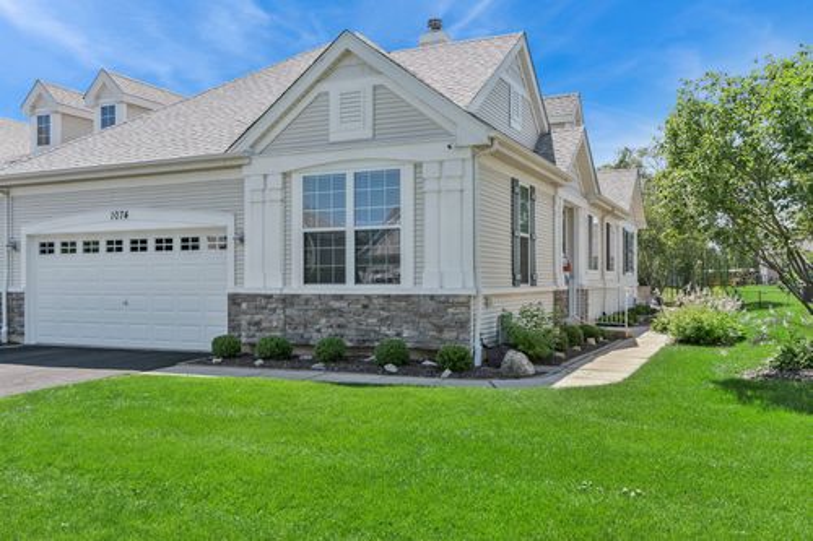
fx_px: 677
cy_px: 270
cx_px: 406
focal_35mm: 30
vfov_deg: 43.6
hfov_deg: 61.9
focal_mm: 20
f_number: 8
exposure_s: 1/320
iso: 250
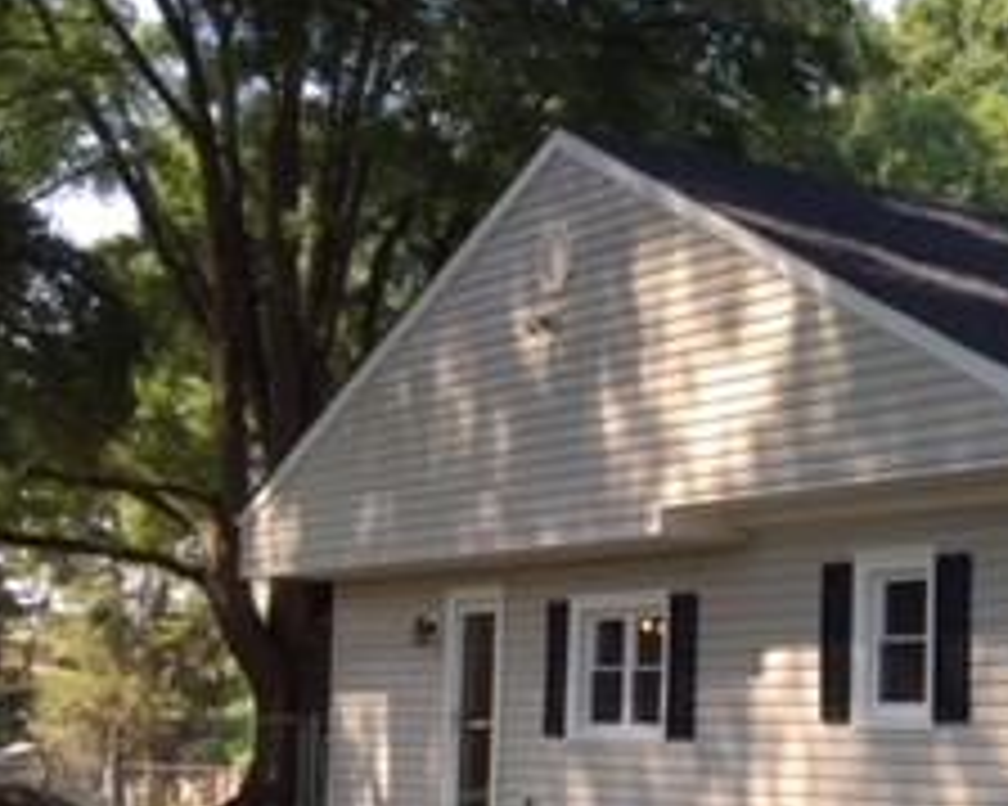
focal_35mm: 81
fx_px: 2415
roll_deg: -0.6
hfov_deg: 21.5
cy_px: 599
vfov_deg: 18.8
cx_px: 1287
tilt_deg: +3.2
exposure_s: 1/384
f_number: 2.2
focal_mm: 4.15
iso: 32
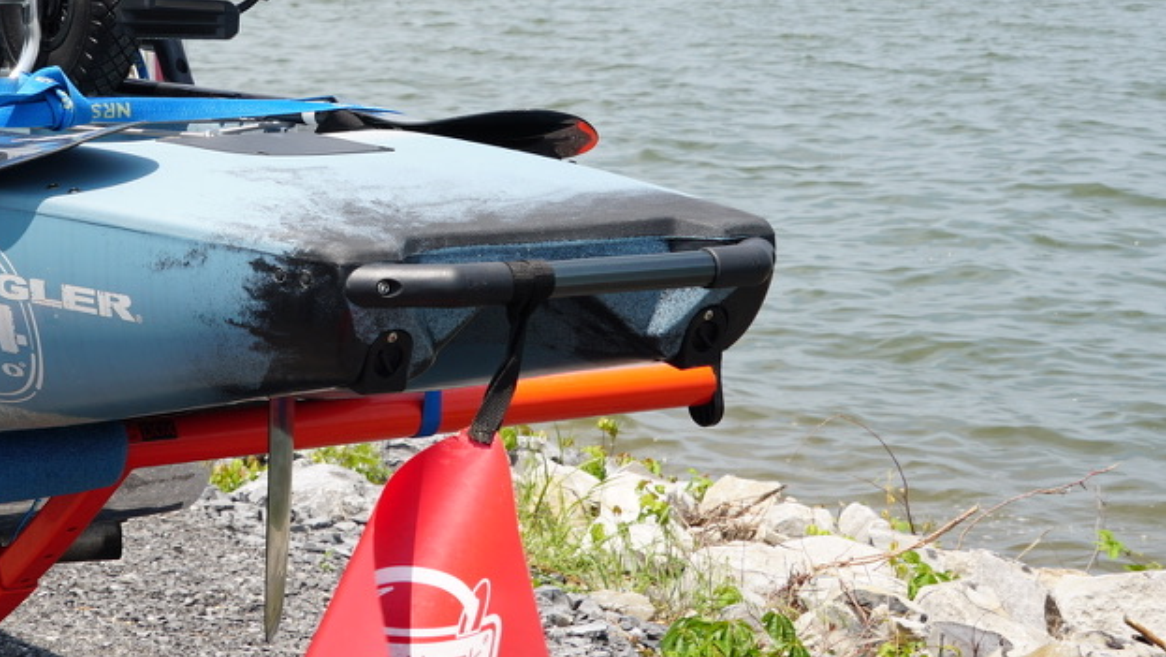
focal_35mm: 115
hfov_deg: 18.4
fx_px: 3557
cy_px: 47
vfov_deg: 10.5
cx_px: 153
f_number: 10
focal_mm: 42
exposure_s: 1/125
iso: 100
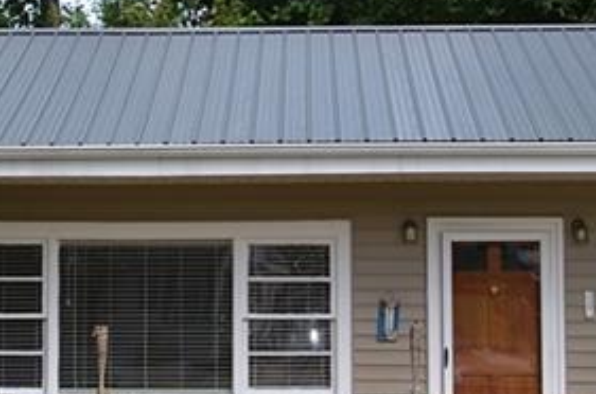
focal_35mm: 131
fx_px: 2164
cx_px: 189
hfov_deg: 15.6
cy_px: 143
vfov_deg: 10.4
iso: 100
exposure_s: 1/250
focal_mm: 24
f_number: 5.6
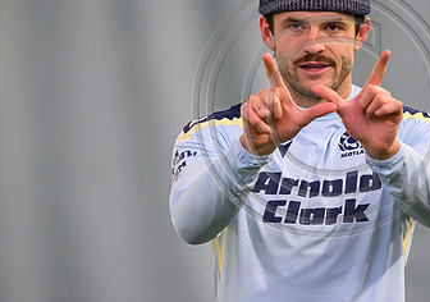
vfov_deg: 1.2
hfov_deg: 1.6
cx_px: 307
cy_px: 243
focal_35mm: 1239
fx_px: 15046
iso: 5000
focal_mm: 400
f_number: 3.2
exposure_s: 1/1250
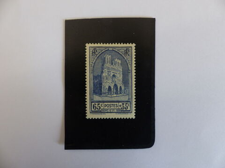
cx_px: 112
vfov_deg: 54.9
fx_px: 162
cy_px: 84
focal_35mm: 25
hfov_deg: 69.4
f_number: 2.8
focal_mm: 4.5
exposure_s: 1/60
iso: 125
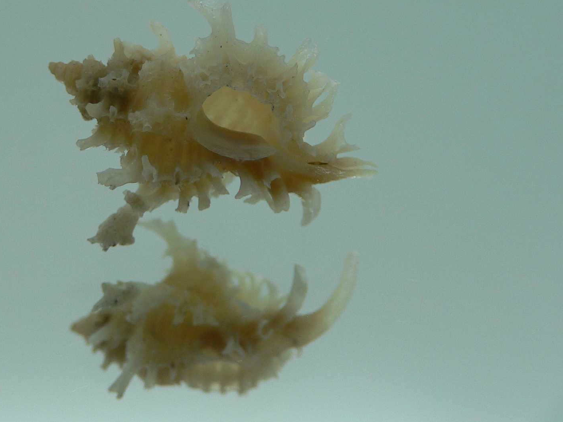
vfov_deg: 28.9
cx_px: 194
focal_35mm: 50
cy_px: 132
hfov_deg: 37.8
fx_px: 813
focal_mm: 4.6
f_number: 2.8
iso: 80
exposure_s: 1/60
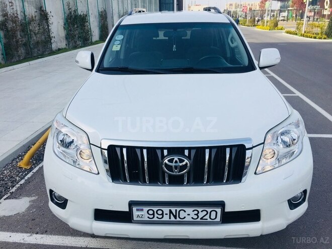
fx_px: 278
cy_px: 124
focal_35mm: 29
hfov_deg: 61.7
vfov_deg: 48.2
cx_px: 166
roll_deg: +0.5
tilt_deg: -19.9
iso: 32
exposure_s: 1/1464
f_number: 2.2
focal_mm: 4.15
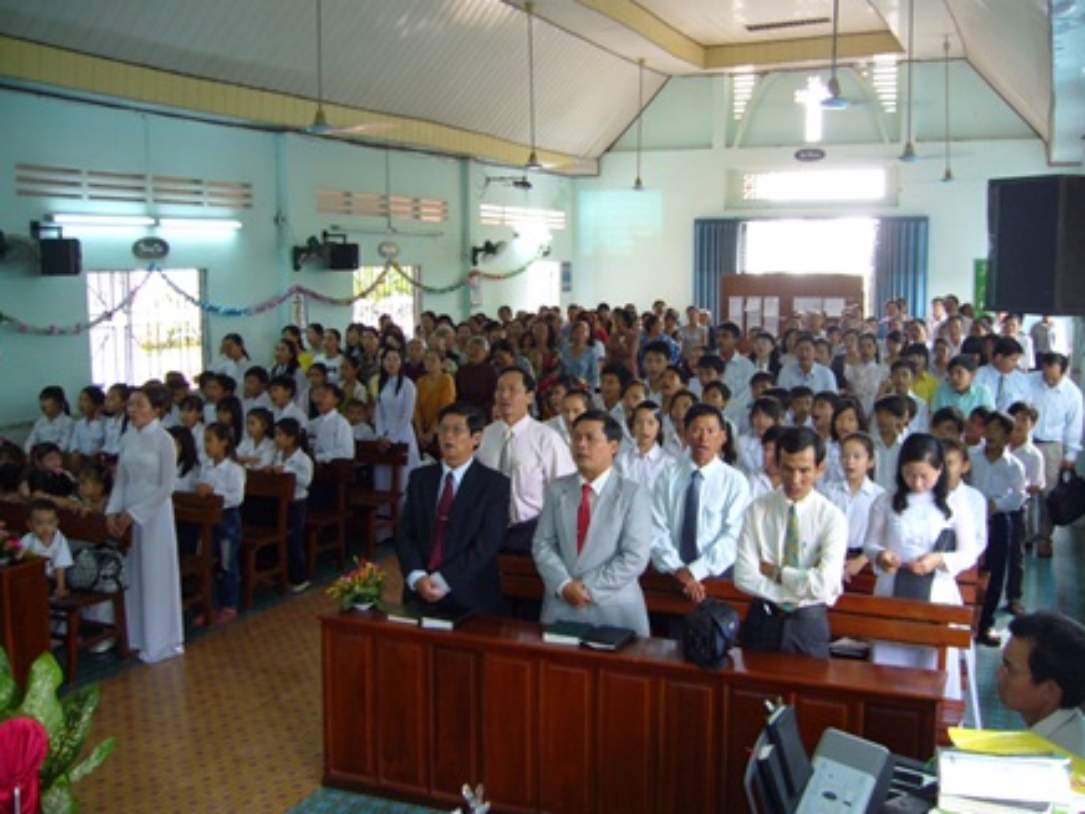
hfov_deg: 51.4
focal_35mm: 36
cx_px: 552
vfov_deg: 39.7
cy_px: 411
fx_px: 1128
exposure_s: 1/13
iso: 100
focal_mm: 5.8
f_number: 2.8
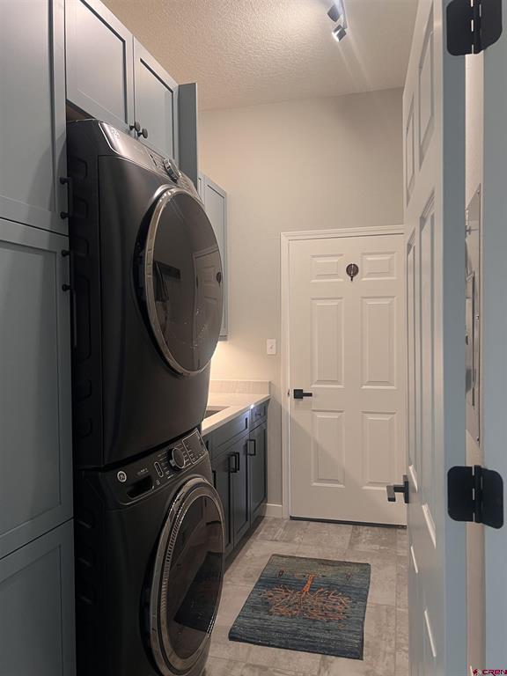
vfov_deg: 67.3
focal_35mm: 26
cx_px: 254
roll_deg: +1.1
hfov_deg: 53.1
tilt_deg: -1.9
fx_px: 508
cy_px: 338
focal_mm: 5.7
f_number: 1.5
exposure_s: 1/60
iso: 160
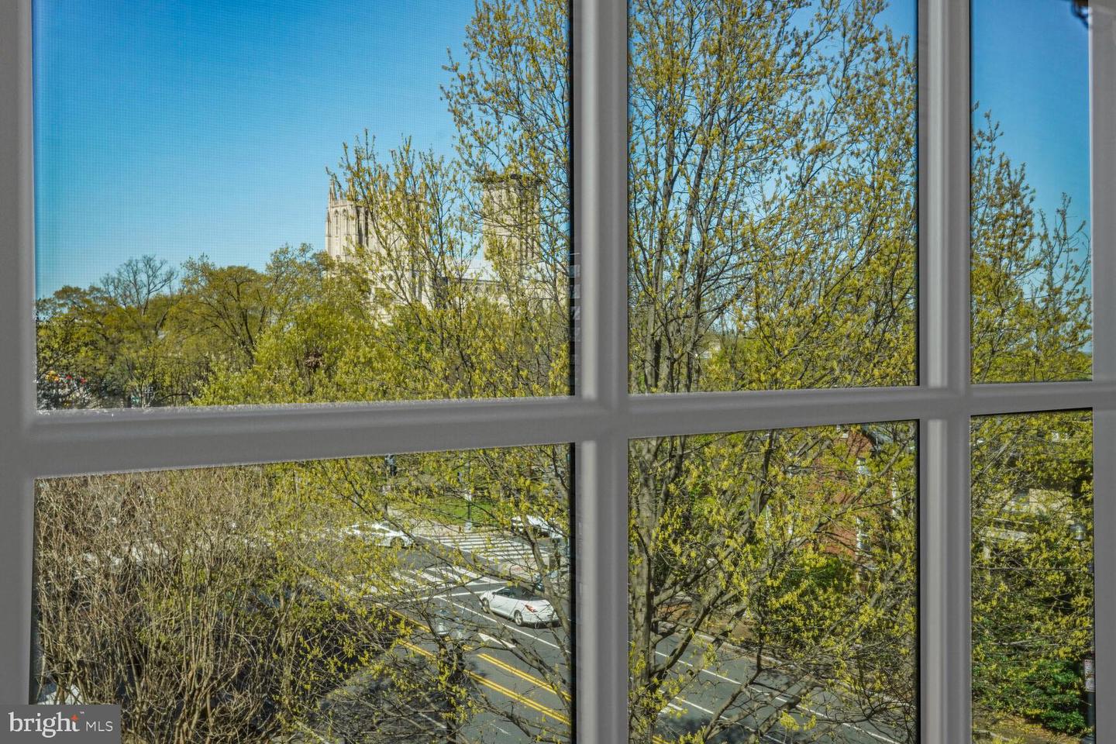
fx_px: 1054
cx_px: 558
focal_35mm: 34
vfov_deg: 38.9
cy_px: 372
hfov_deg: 55.8
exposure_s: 1/500
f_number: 9
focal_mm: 34
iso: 800
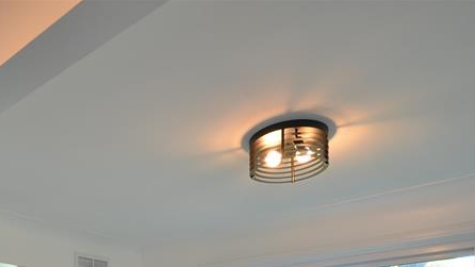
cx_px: 95
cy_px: 360
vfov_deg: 26.9
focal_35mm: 36
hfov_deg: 51.8
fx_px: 453
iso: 400
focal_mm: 10
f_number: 4
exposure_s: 1/60
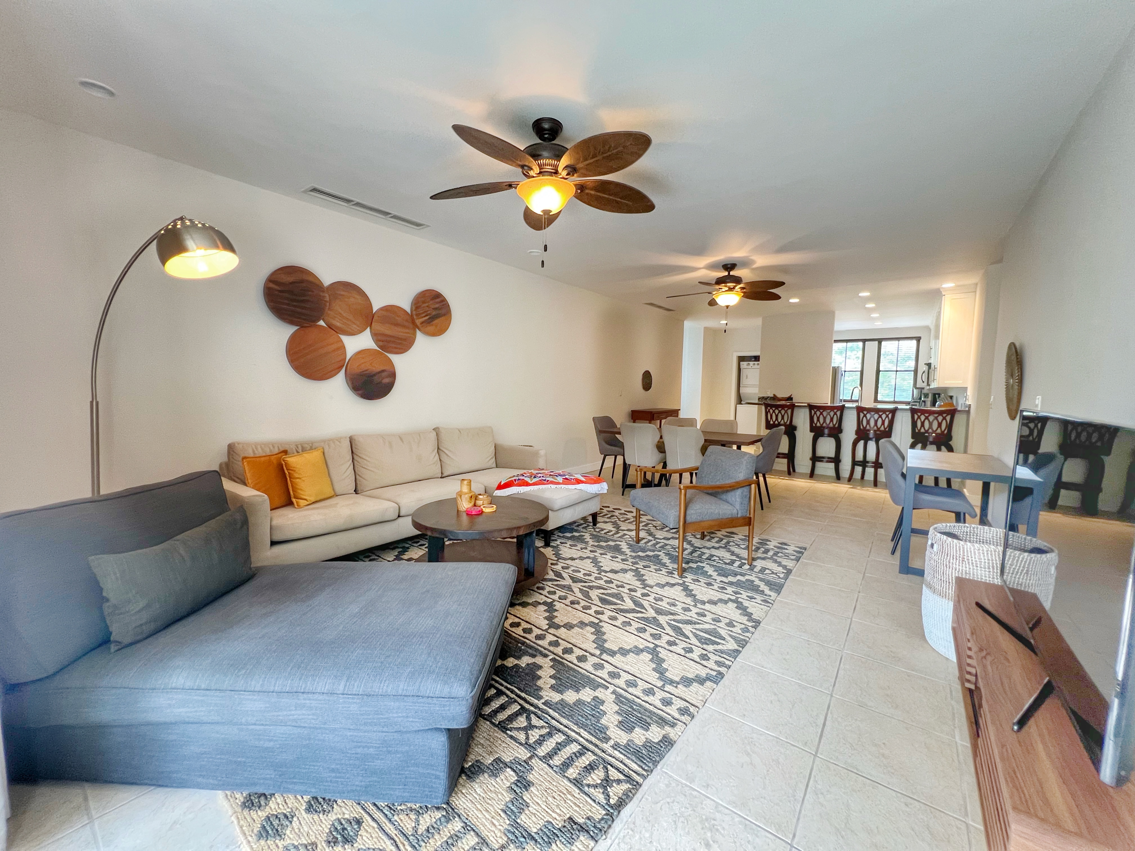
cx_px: 568
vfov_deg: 89.9
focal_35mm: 13
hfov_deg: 106.2
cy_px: 426
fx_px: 426
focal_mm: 1.57
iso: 160
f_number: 1.8
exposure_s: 1/60
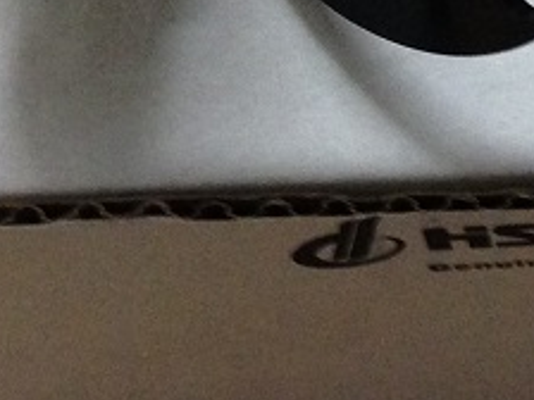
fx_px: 2730
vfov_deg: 8.0
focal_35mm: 177
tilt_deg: -57.0
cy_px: -395
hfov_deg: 10.8
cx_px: 751
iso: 160
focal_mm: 4.12
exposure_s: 1/20
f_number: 2.4
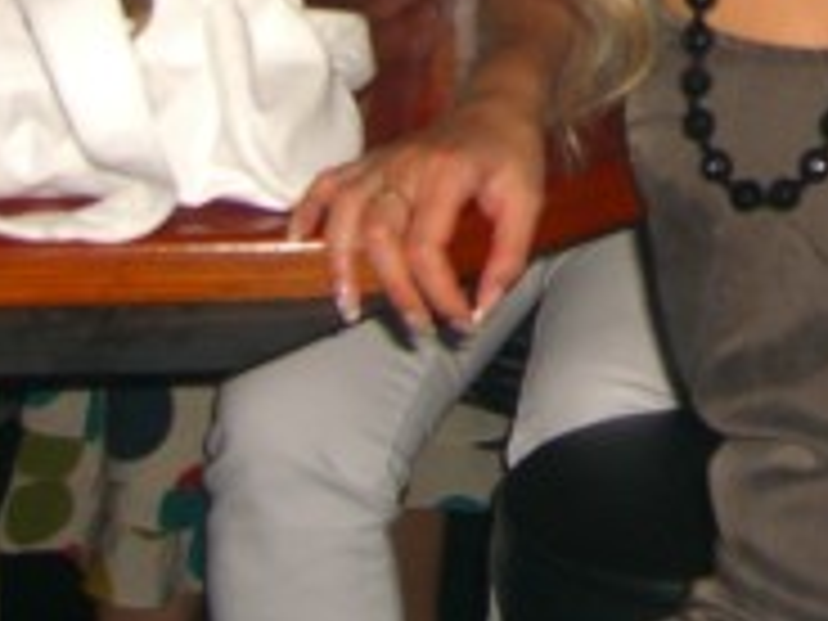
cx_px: 1120
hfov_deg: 15.1
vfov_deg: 11.4
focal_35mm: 124
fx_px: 2966
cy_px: -338
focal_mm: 7.9
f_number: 2.8
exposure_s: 1/60
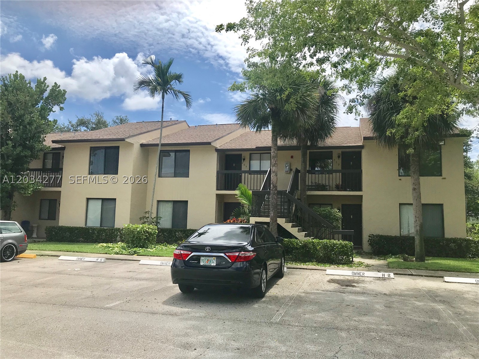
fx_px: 387
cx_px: 240
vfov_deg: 49.7
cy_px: 180
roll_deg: -0.4
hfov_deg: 63.4
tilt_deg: +5.0
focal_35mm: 28
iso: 20
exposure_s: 1/2817
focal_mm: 3.99
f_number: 1.8
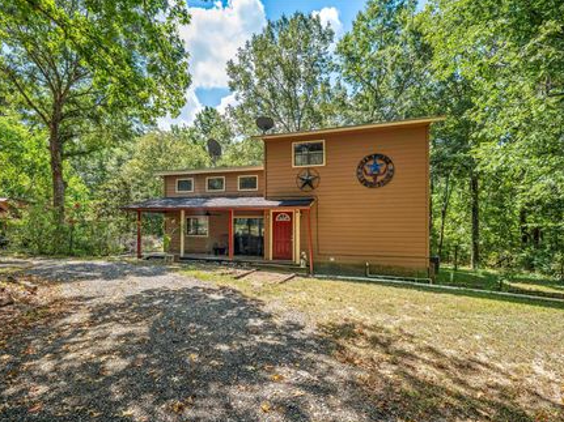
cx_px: 271
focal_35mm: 39
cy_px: 216
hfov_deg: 47.9
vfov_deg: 36.8
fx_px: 635
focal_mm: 35
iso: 100
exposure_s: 1/400
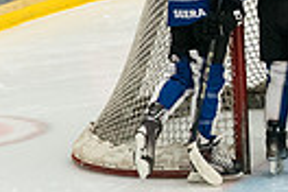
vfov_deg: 4.4
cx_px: 519
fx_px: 2520
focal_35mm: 315
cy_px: -23
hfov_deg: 6.4
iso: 1600
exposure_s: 1/1250
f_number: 4
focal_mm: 36
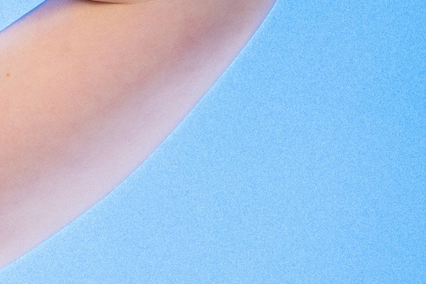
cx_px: -527
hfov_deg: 12.6
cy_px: 93
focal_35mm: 135
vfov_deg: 10.2
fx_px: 1597
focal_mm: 28
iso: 100
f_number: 4
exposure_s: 1/125
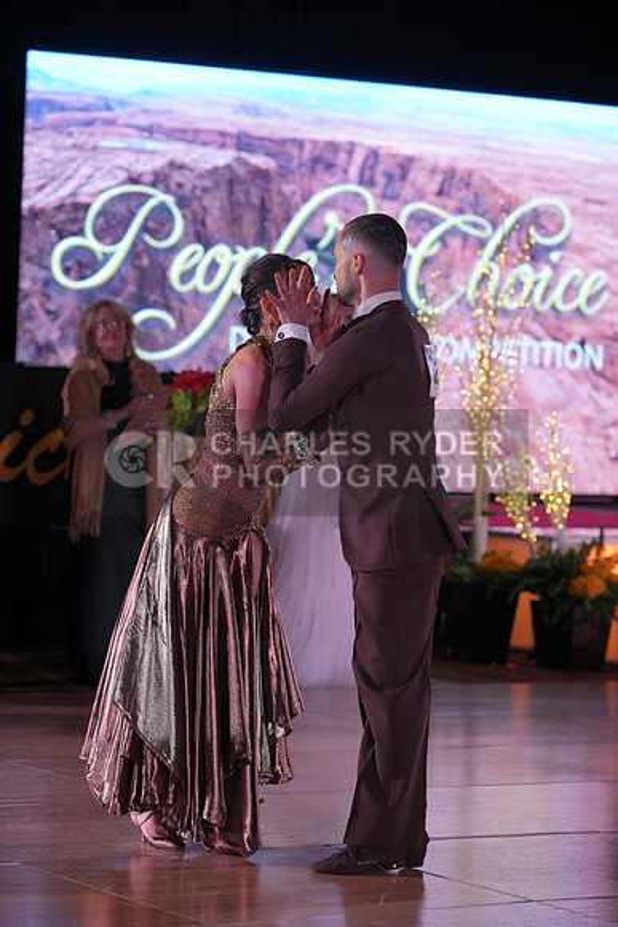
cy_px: 464
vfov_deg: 16.4
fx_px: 3217
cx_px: 309
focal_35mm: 125
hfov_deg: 11.0
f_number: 4
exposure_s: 1/400
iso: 1000
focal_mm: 125
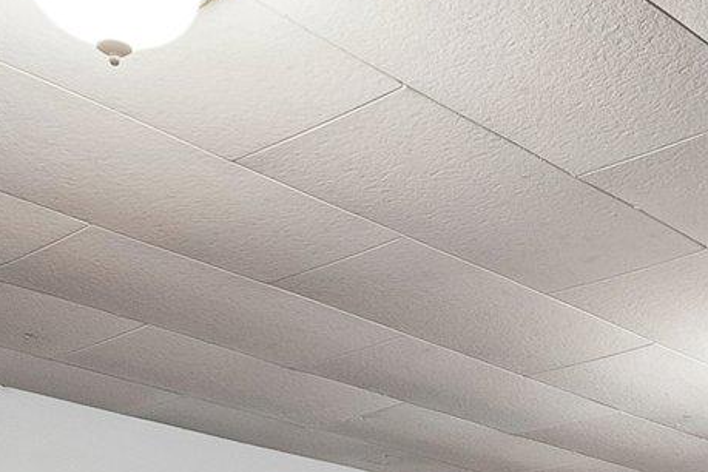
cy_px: 832
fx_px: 1318
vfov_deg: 17.0
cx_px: 537
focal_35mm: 67
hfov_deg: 29.6
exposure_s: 1/6
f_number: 5.6
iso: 400
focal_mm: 10
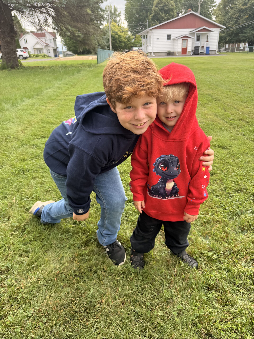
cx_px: 127
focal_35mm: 24
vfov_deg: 71.6
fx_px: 235
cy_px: 170
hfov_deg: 56.8
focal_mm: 6.76
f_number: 1.78
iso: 80
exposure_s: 1/979
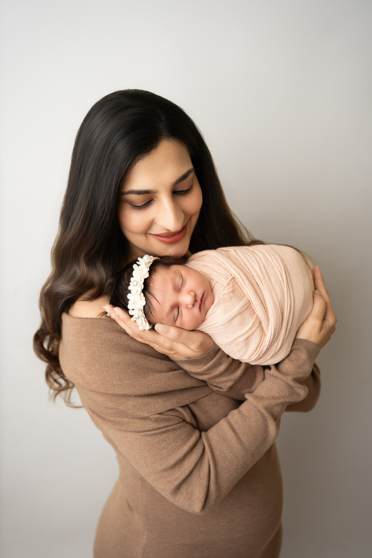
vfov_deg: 54.4
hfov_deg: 37.9
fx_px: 542
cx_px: 186
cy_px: 279
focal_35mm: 35
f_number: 2.5
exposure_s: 1/200
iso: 100
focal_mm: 35
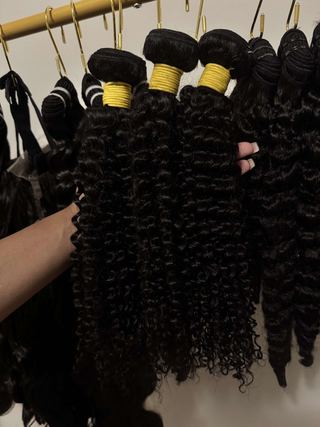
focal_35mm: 24
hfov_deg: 56.8
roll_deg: +8.1
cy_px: 214
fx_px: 296
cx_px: 160
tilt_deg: -17.7
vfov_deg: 71.6
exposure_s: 1/40
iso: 640
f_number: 1.78
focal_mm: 6.76
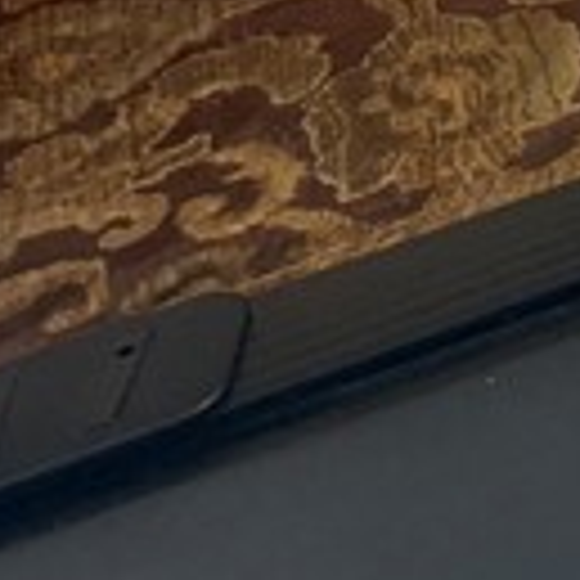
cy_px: -1025
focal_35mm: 169
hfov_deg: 8.0
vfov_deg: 8.9
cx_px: 2032
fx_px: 3204
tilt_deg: -19.4
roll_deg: +5.1
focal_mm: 6.76
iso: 250
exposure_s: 1/60
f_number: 1.78
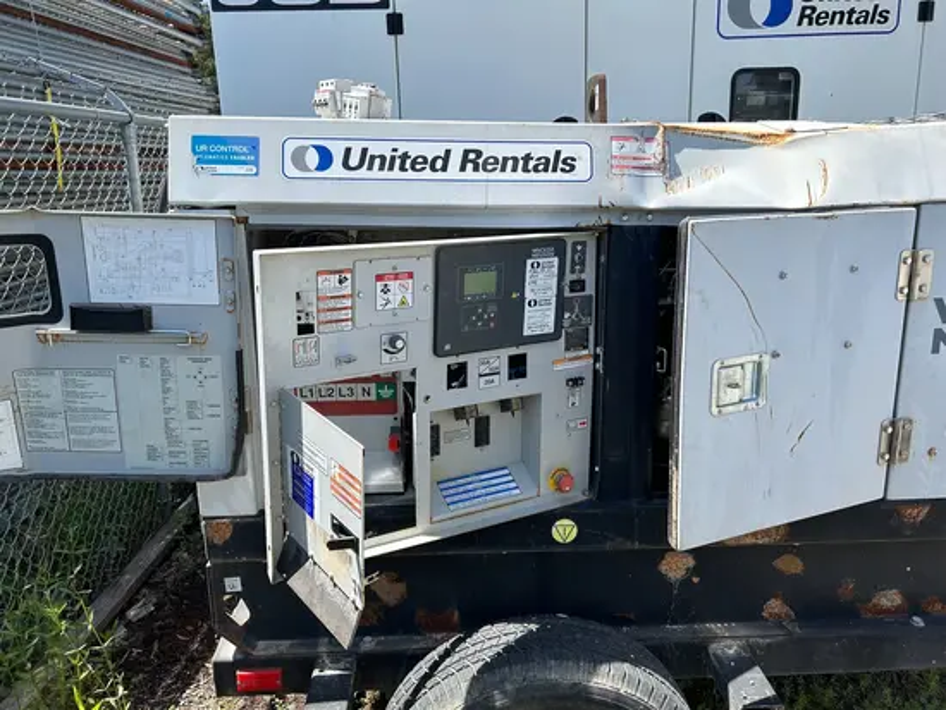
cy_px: 355
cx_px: 473
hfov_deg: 67.3
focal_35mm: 26
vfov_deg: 53.1
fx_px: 711
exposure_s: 1/1934
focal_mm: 5.7
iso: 50
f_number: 1.5
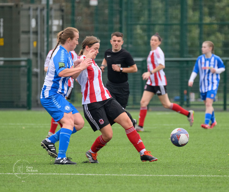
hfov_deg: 2.8
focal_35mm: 668
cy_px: 90
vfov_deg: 2.4
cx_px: 125
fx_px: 4608
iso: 2800
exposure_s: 1/1250
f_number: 5.6
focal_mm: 400
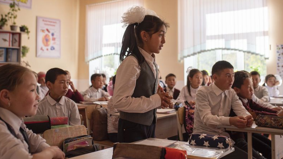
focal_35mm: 37
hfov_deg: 54.0
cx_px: 141
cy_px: 65
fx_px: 278
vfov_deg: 31.9
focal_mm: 35
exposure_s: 1/2000
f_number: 3.2
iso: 640
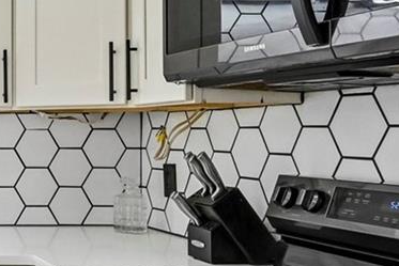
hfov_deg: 25.7
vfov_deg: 22.6
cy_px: 141
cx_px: -187
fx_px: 665
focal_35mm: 60
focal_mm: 14
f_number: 8
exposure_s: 1/500
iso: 2500
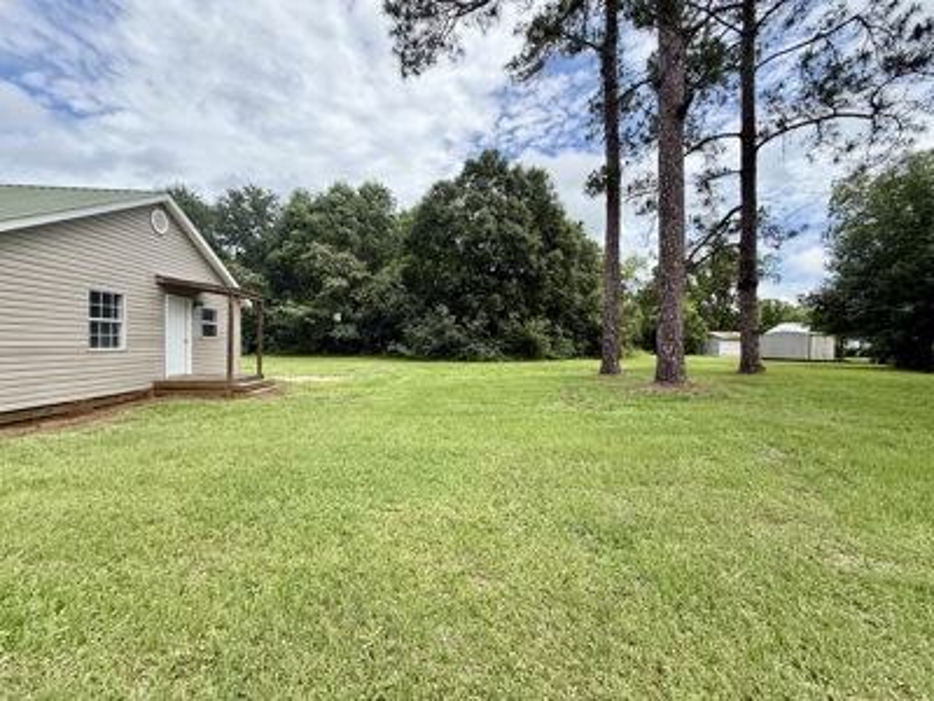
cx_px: 467
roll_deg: +0.4
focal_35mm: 14
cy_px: 350
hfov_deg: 102.1
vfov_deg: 85.7
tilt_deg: -1.2
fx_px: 378
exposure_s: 1/590
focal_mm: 2.22
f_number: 2.2
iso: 64
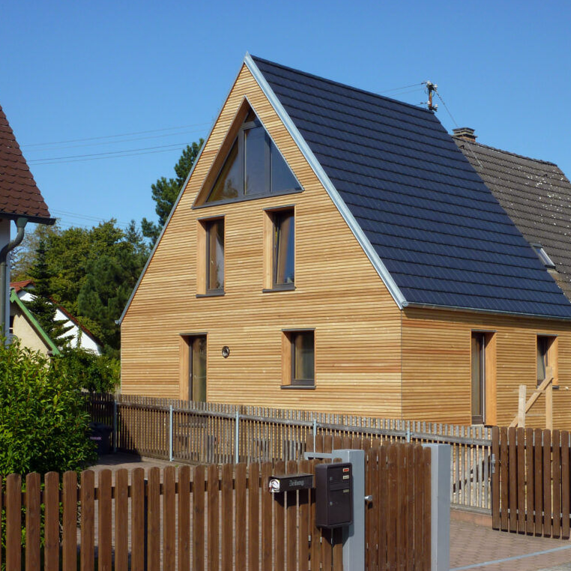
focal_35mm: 57
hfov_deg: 30.0
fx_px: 1064
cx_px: 330
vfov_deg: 30.0
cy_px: 286
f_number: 5.6
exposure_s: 1/500
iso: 100
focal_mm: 7.9
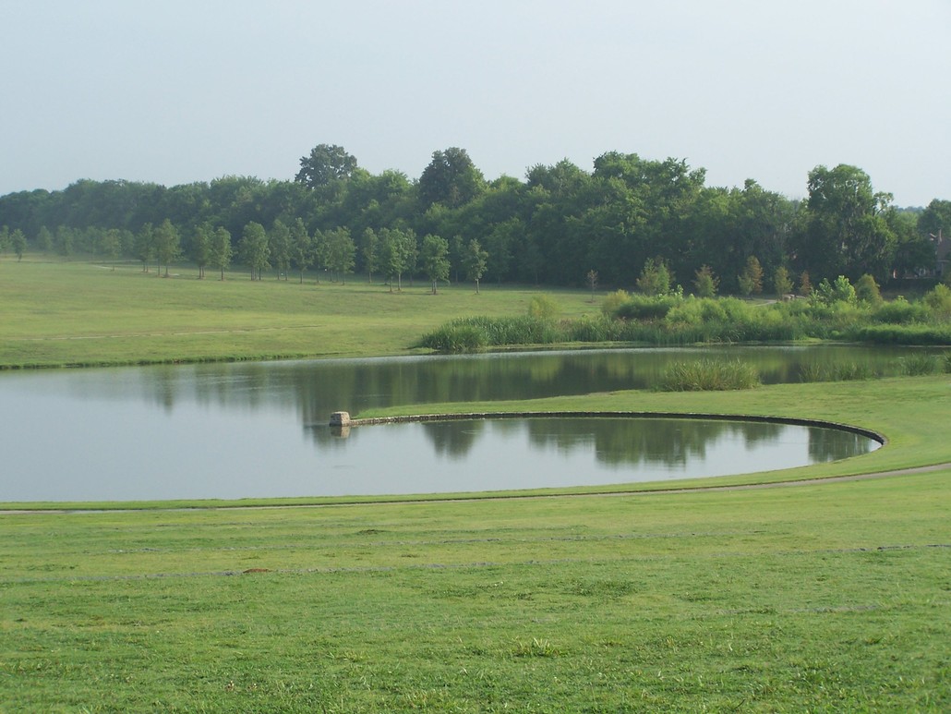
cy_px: 357
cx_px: 476
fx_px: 2583
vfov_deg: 15.7
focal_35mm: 94
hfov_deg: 20.9
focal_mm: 15.6
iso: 80
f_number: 3.2
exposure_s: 1/750
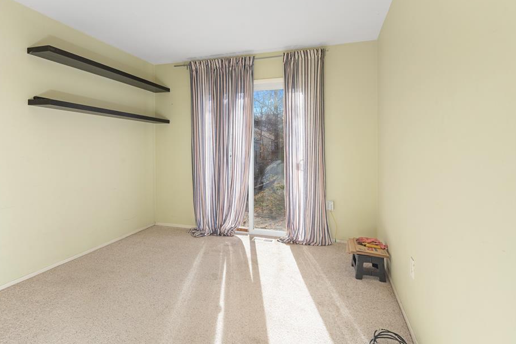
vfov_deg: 64.6
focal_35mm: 19
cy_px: 167
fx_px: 272
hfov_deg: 86.8
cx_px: 245
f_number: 9
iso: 320
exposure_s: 1/50
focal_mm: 17
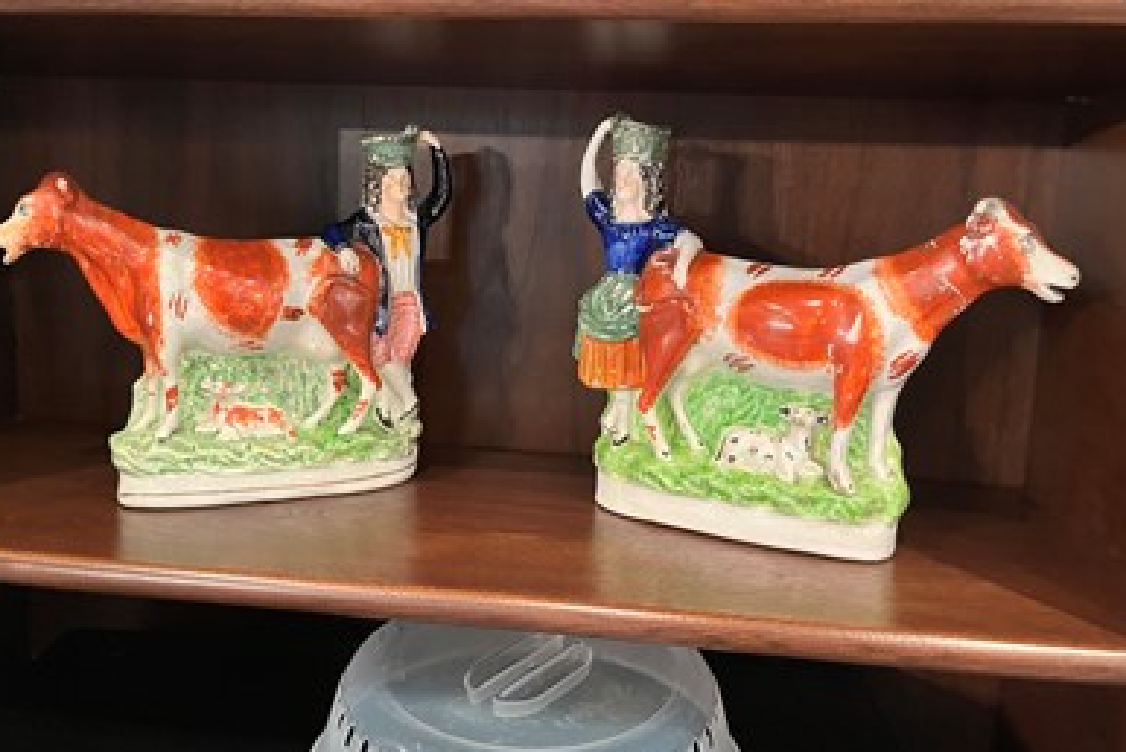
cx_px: 545
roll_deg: -1.9
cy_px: 347
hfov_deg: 65.4
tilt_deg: -8.7
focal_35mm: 28
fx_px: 876
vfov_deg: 46.4
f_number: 1.6
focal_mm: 5.1
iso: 500
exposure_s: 1/30
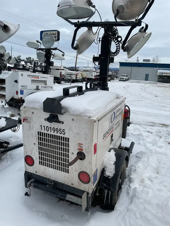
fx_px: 170
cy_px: 113
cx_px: 85
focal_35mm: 26
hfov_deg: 53.1
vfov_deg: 67.3
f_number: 1.6
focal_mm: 4.2
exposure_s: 1/3861
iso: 32
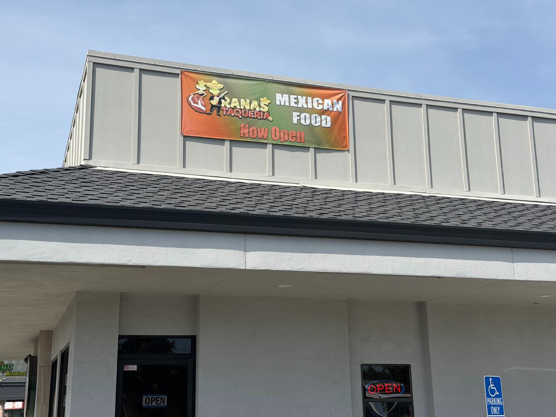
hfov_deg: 39.7
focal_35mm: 48
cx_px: 278
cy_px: 208
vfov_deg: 30.3
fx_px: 771
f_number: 1.78
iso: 64
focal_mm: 6.76
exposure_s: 1/5587
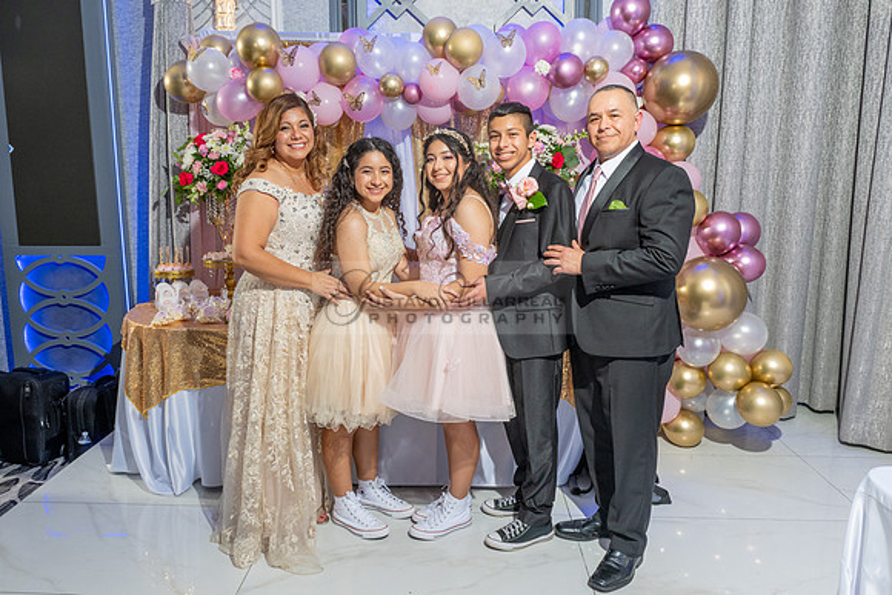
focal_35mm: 27
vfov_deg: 48.6
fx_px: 658
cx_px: 418
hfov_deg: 68.2
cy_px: 266
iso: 1000
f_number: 8
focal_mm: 24
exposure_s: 1/160
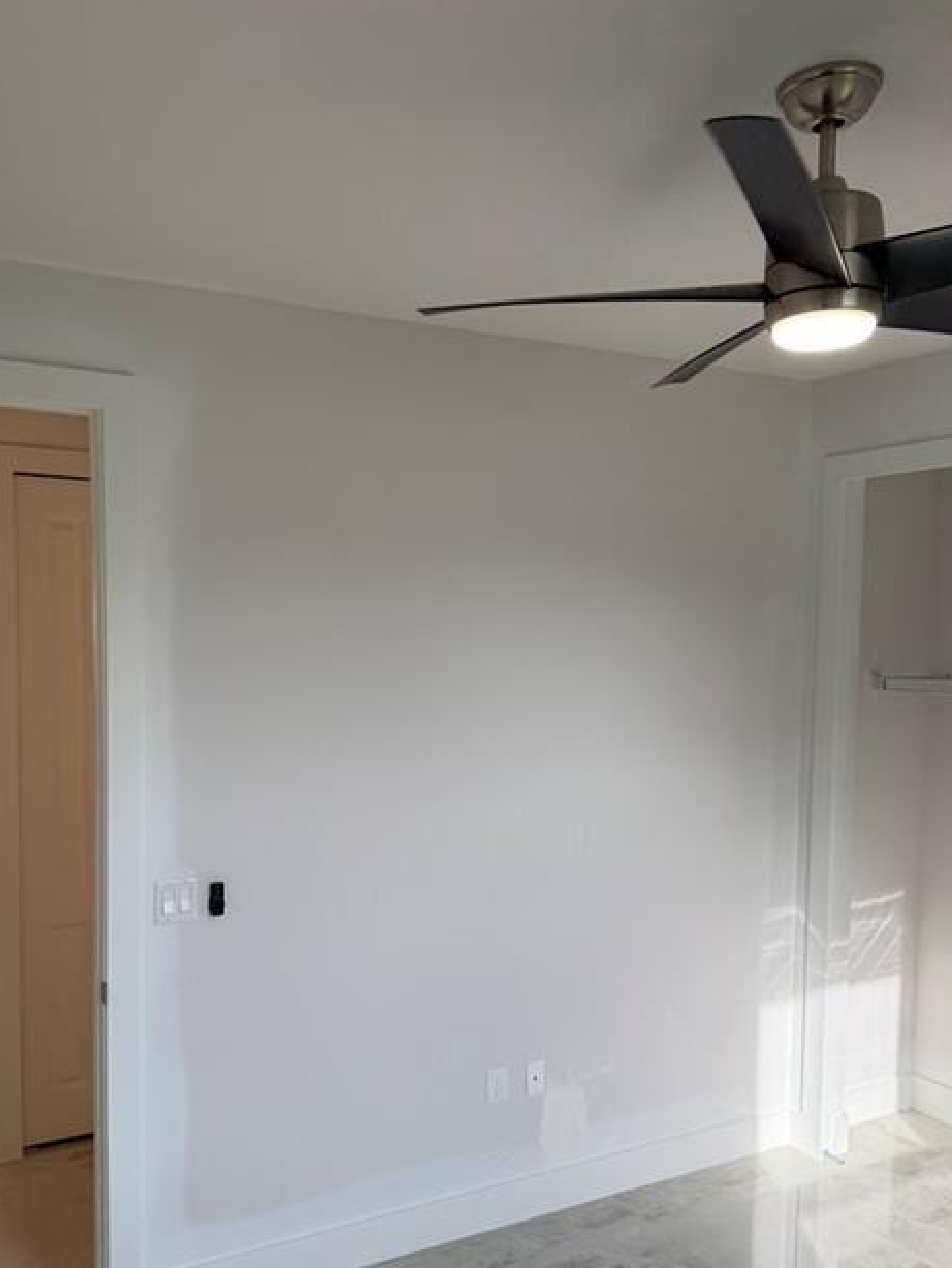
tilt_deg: -4.1
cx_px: 382
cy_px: 706
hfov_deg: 46.6
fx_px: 1099
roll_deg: -1.4
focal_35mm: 30
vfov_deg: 59.8
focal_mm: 6.76
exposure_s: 1/231
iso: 80
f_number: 1.78
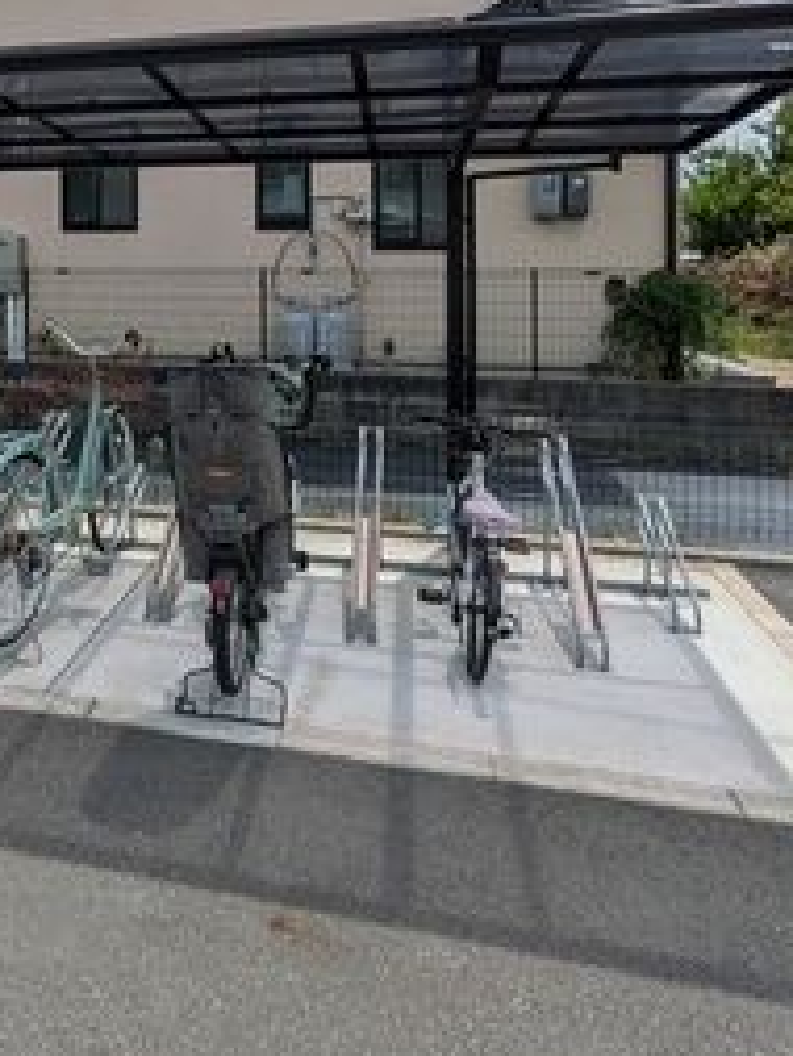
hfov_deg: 43.1
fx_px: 946
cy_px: 255
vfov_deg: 55.3
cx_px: 142
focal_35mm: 31
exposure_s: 1/3012
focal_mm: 1.85
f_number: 2.2
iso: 54
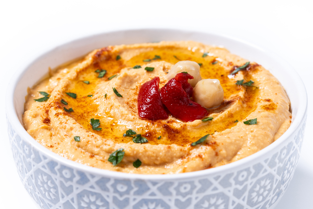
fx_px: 782
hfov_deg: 22.6
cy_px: 104
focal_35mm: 90
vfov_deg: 15.2
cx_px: 156
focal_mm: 60
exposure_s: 1/200
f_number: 8
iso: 100
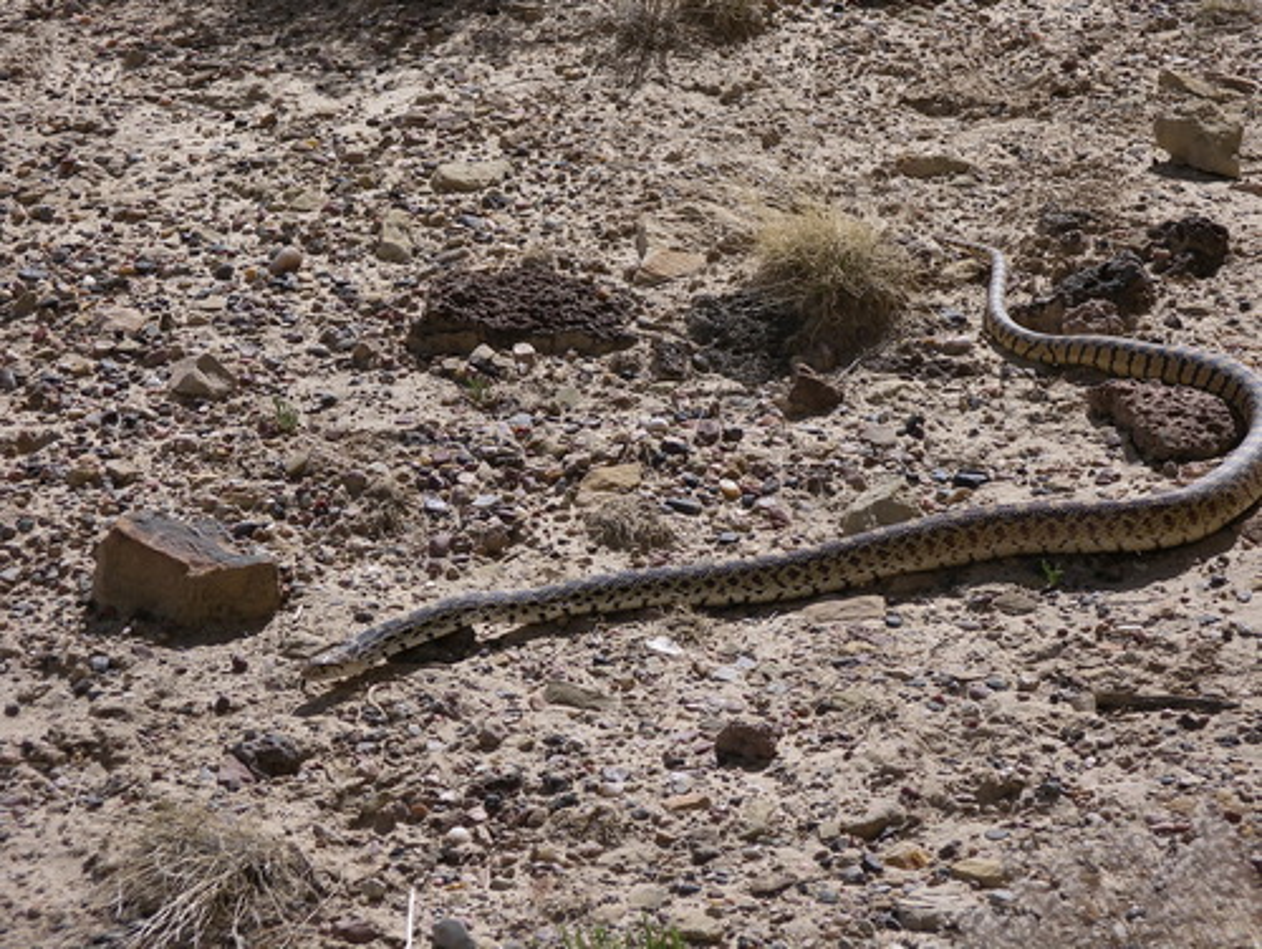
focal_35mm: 156
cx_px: 631
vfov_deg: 9.5
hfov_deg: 12.6
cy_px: 474
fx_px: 5693
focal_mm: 32.5
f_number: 5.6
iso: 80
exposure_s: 1/500
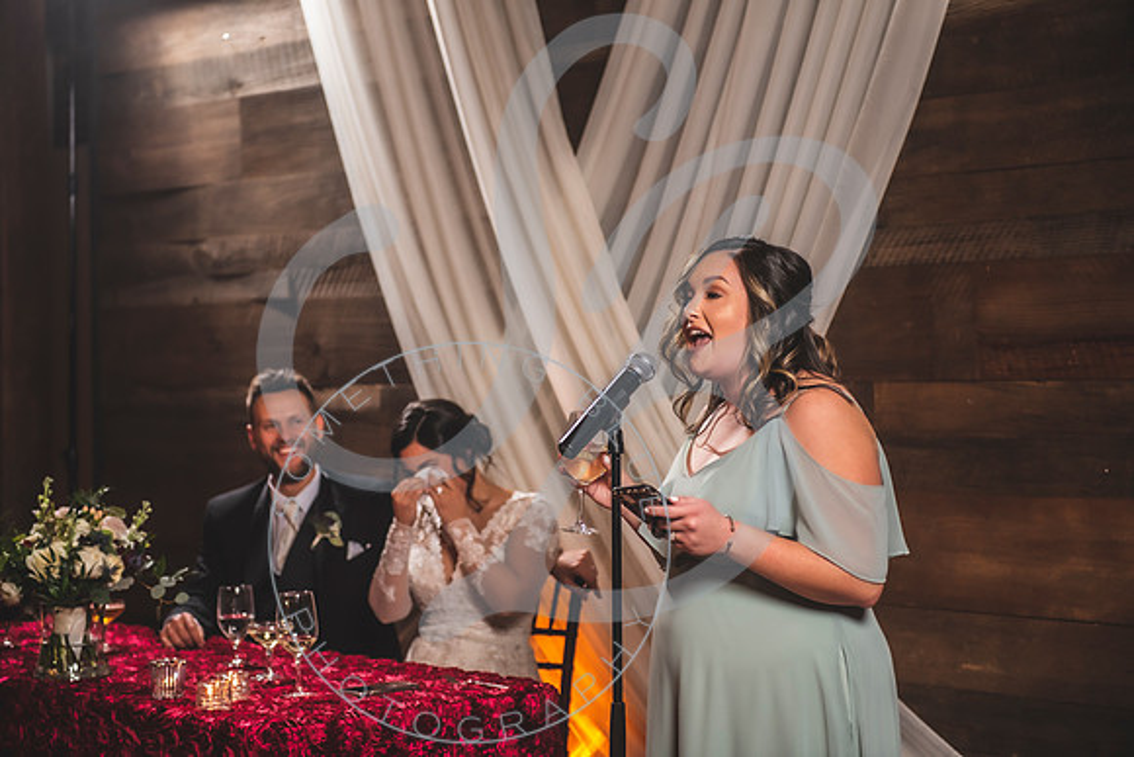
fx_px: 2205
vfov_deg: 19.5
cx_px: 567
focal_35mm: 70
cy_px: 378
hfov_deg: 28.8
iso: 500
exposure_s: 1/125
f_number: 2.8
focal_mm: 70
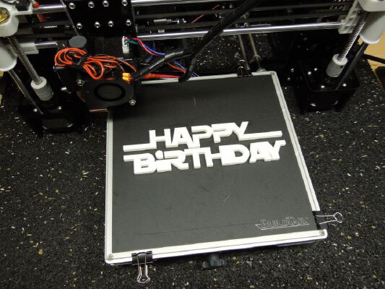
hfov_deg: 63.4
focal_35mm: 28
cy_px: 144
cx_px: 192
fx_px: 311
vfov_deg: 49.8
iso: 250
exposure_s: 1/30
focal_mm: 5
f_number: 3.5
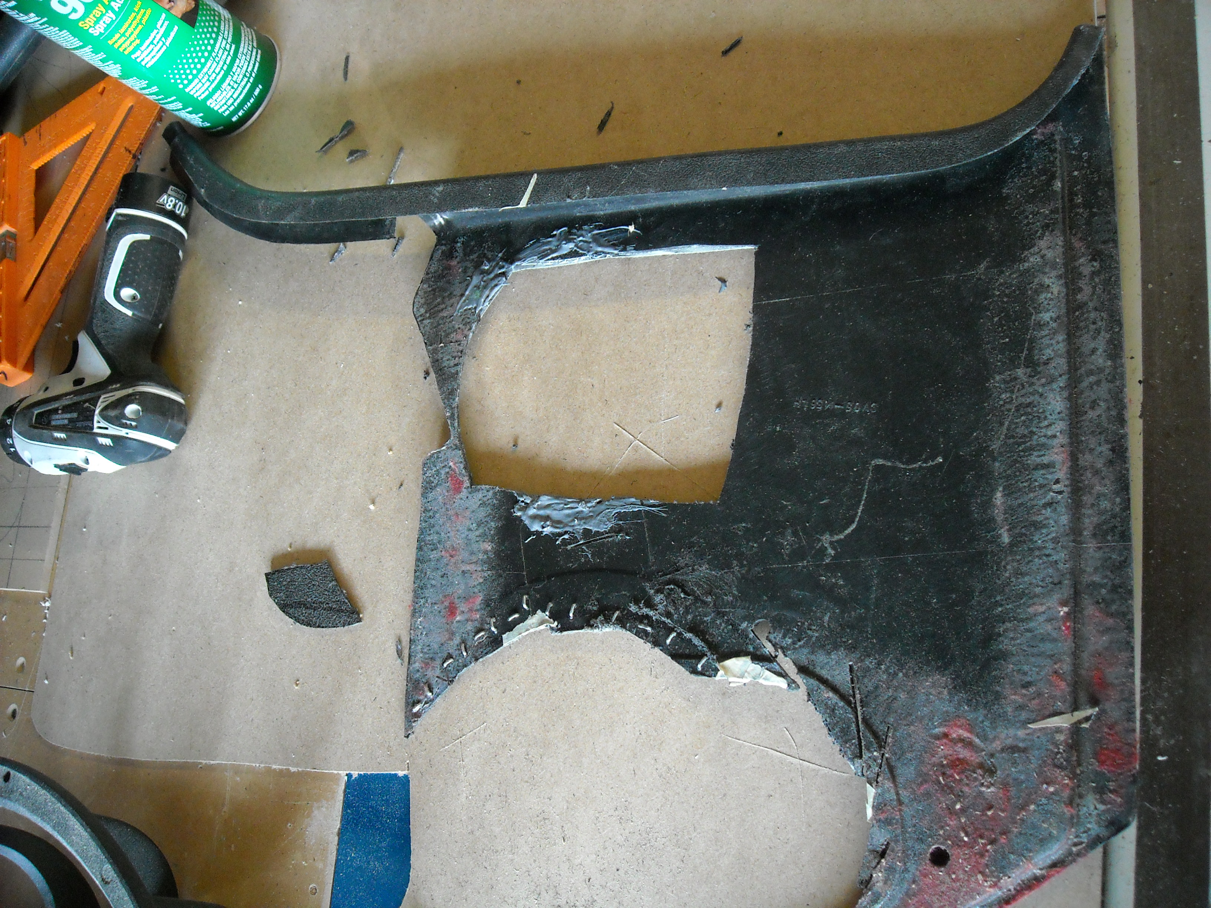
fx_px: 1224
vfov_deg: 40.7
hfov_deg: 52.6
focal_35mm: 35
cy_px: 454
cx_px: 606
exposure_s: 1/60
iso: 400
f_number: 2.8
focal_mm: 5.7
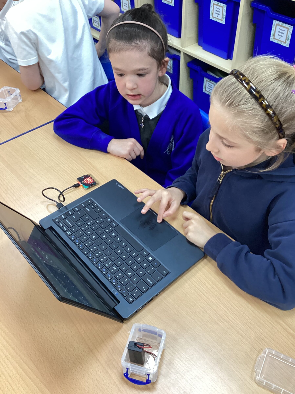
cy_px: 188
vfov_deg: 55.3
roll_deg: +1.1
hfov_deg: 42.9
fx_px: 375
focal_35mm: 33
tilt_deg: -44.3
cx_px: 152
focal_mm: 3.3
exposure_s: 1/50
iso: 125
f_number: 2.4
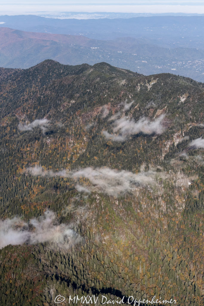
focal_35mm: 70
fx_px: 595
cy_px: 153
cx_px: 102
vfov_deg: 28.8
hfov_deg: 19.5
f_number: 8
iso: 1600
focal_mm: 70
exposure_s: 1/8000
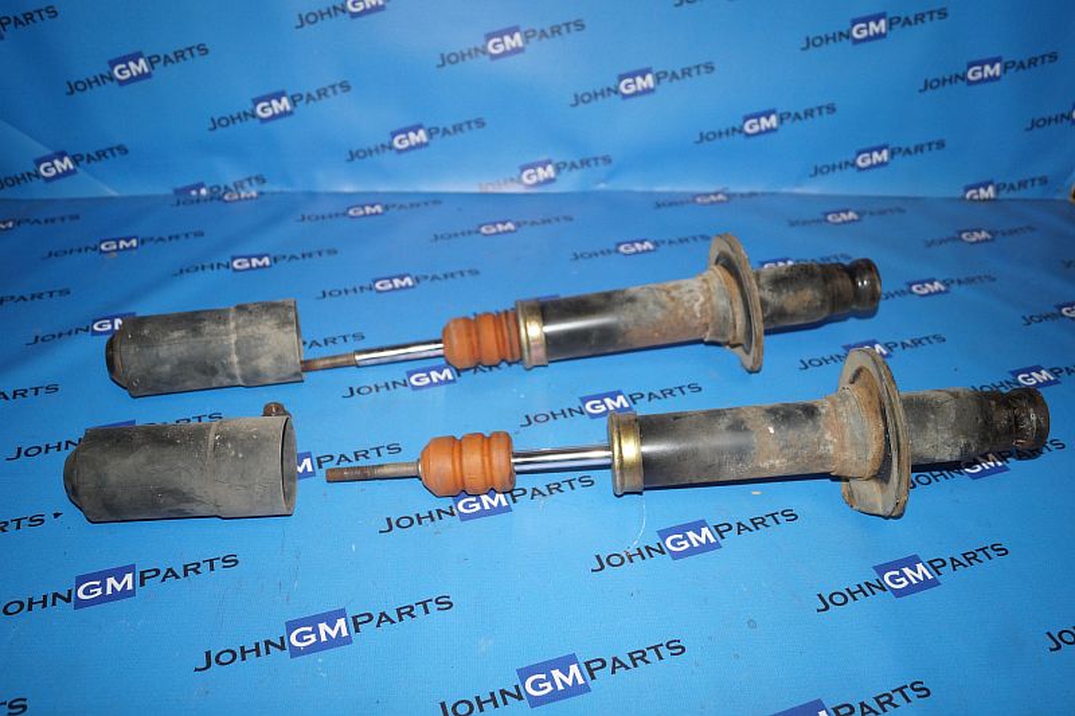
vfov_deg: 43.6
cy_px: 358
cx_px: 538
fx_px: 896
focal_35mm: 30
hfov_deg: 61.9
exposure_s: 1/160
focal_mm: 20
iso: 800
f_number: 4
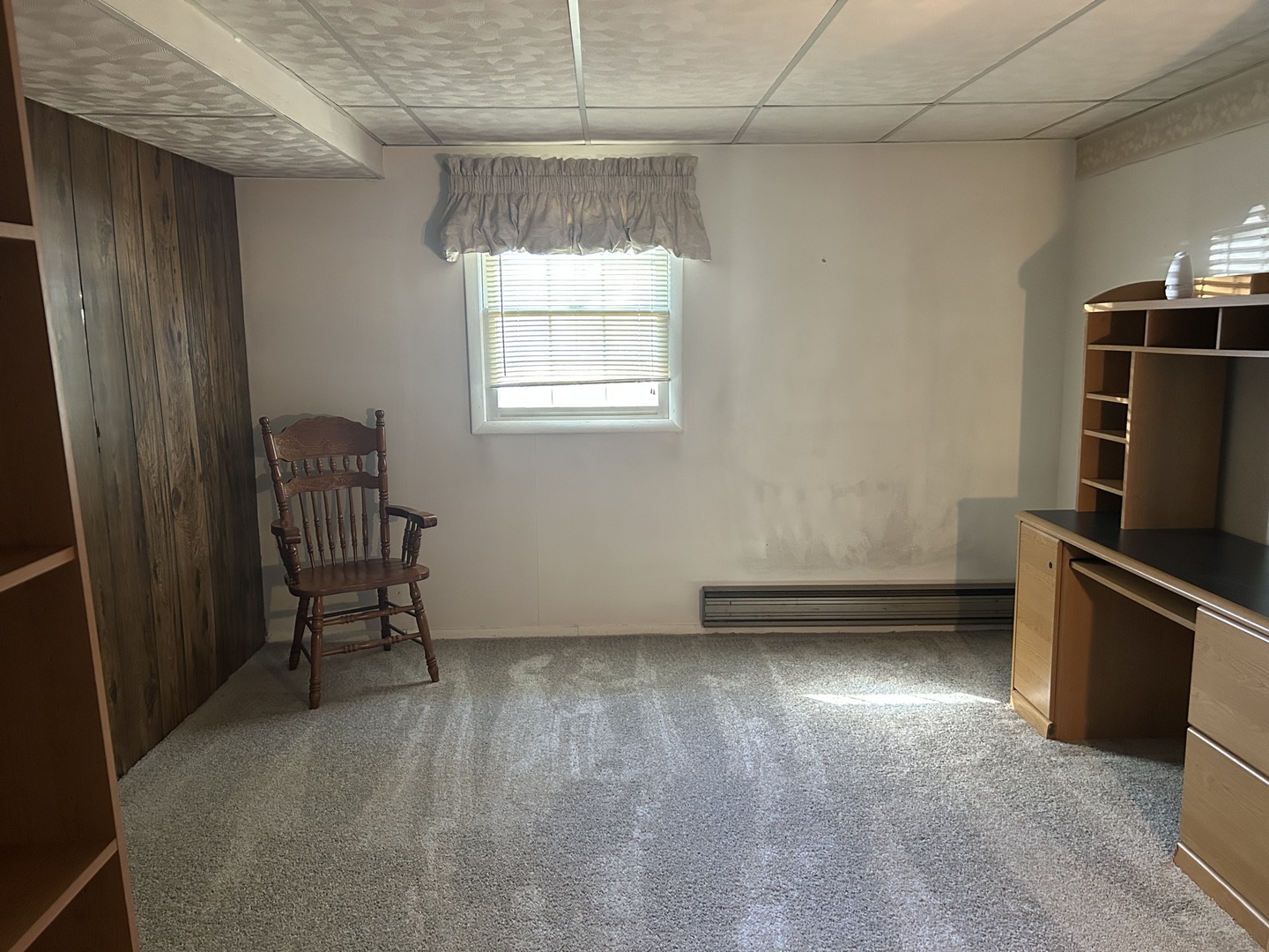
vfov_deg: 53.1
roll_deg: +0.4
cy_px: 476
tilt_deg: -9.6
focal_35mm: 26
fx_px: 953
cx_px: 634
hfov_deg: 67.3
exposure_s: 1/60
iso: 500
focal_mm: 5.7
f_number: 1.5
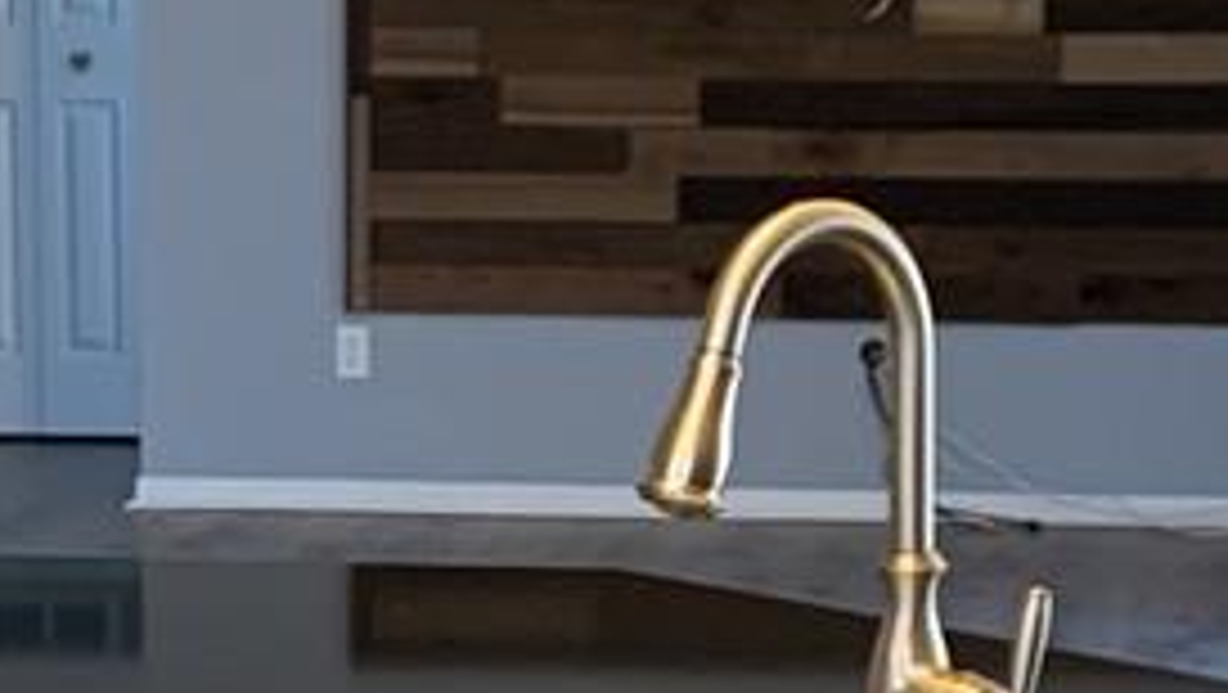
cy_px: 567
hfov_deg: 12.9
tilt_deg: -8.7
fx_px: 5409
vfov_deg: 7.3
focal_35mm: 166
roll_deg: +0.6
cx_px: 346
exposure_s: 1/40
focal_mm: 4.25
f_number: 1.8
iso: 250
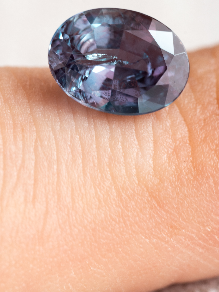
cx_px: 117
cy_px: 122
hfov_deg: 8.5
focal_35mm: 175
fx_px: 1476
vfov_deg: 11.3
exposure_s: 1/2.5
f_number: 8
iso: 100
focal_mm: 90
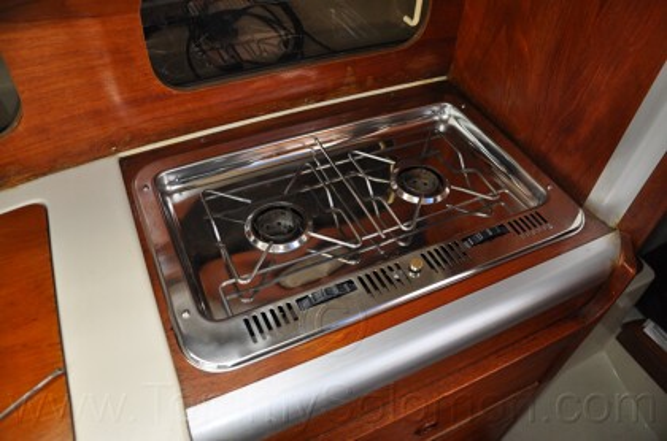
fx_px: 499
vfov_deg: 47.7
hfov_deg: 67.5
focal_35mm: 27
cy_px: 220
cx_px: 334
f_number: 3.5
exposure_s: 1/125
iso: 720
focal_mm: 18
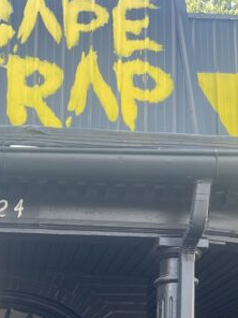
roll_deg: -2.6
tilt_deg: +4.3
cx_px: -12
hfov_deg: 19.0
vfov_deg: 23.3
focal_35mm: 75
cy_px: 402
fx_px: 688
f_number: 1.6
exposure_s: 1/121
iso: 32
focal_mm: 5.1
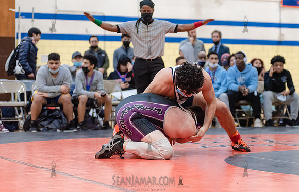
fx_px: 793
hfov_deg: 21.3
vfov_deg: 13.8
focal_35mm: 97
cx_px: 158
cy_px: 111
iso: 4000
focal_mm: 80
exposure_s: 1/400
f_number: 3.5
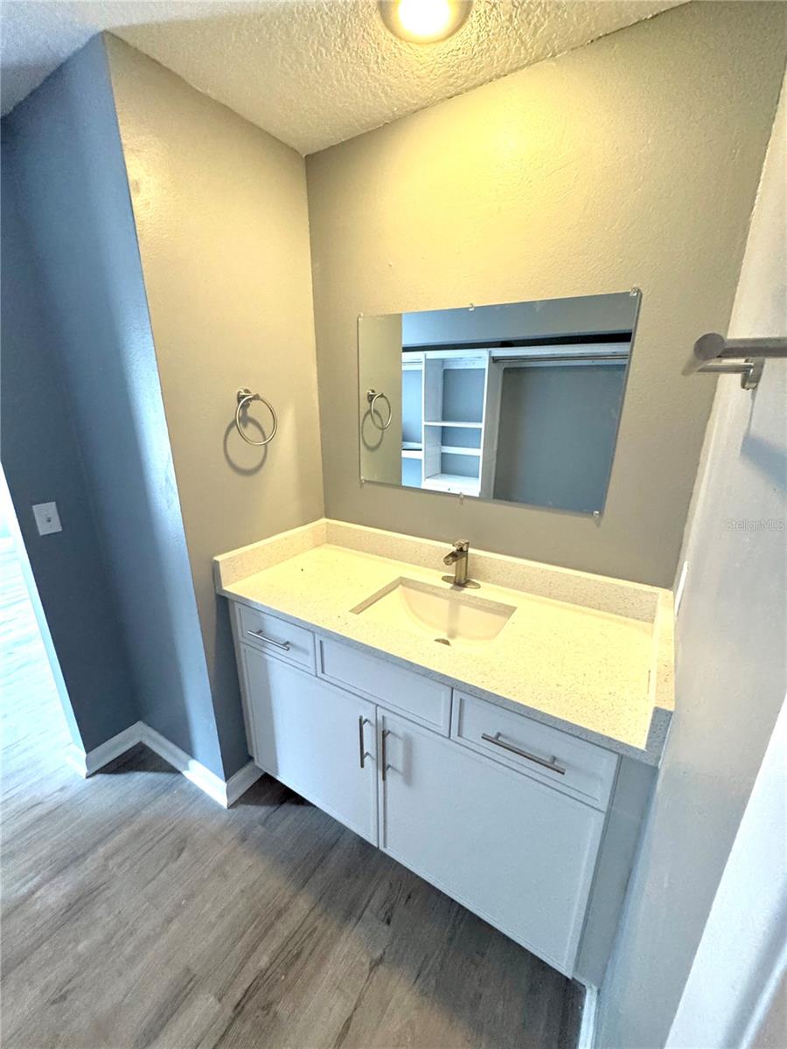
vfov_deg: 102.1
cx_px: 394
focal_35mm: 14
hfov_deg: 85.7
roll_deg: +0.4
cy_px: 524
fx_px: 424
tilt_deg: -16.4
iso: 500
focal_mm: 2.22
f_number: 2.2
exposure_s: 1/60
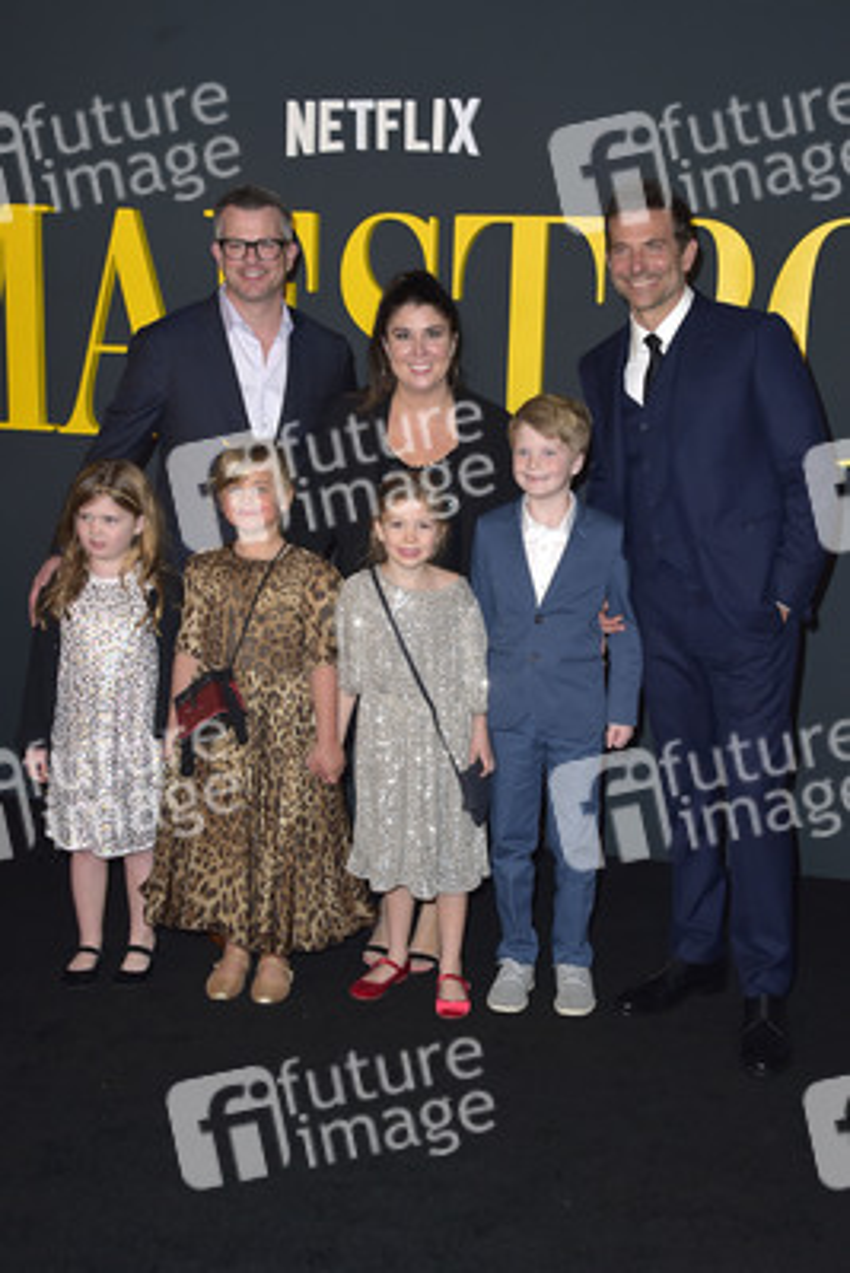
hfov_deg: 33.4
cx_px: 425
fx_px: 1415
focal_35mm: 40
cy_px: 636
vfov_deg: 48.4
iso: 320
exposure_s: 1/250
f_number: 6.3
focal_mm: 40
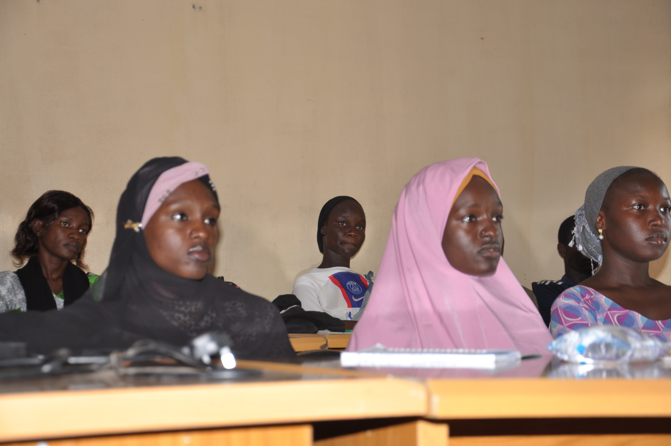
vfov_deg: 18.9
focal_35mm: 72
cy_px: 223
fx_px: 1340
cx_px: 336
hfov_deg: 28.1
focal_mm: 48
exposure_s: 1/60
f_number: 4.8
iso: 200
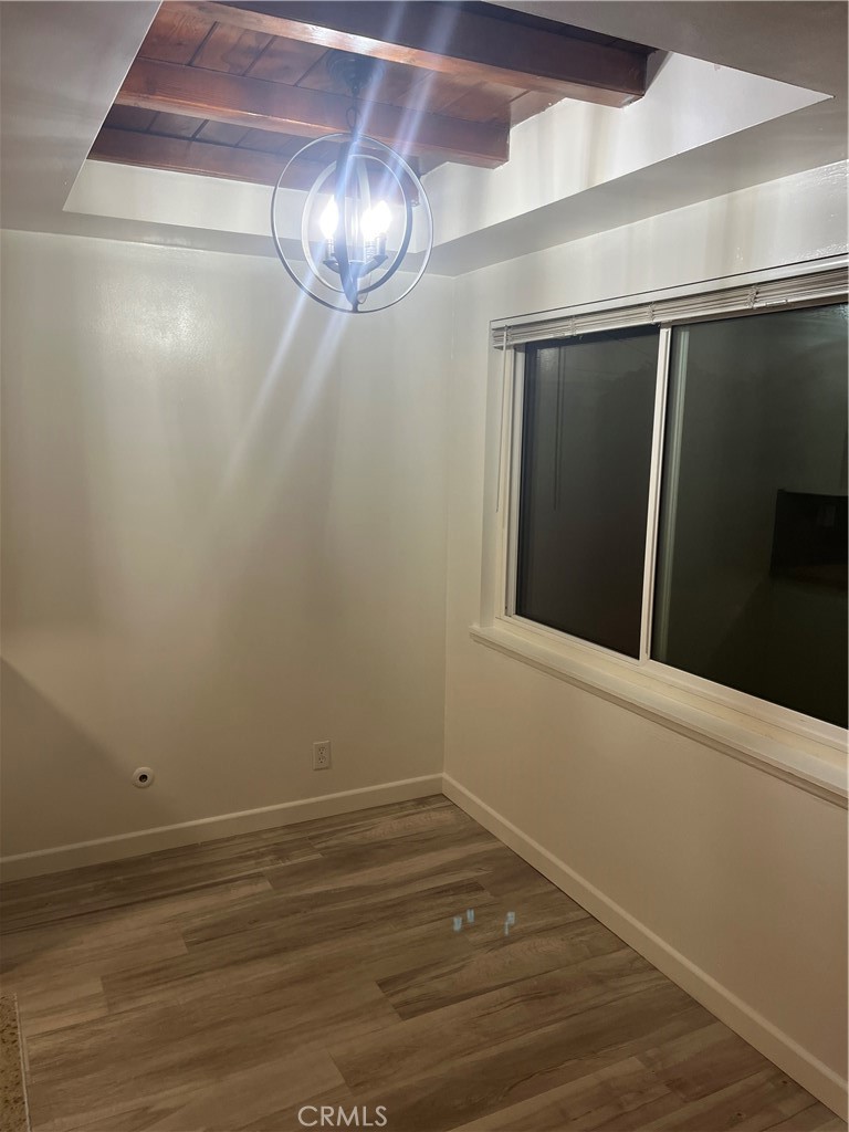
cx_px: 424
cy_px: 566
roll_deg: +0.1
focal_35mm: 26
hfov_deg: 53.1
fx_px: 850
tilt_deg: -11.8
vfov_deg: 67.3
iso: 125
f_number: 1.6
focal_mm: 5.1
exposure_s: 1/120
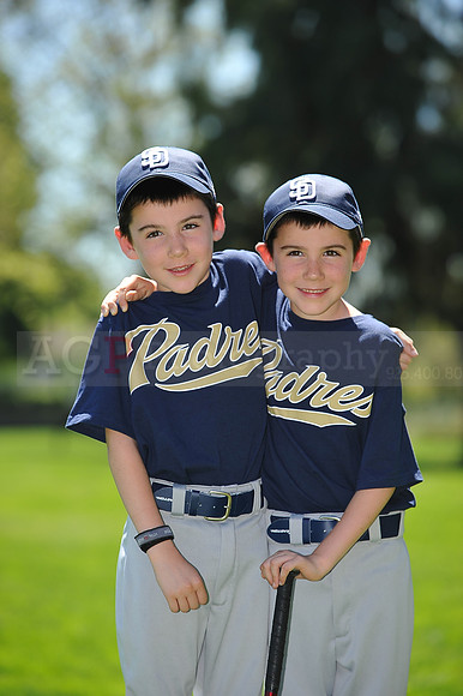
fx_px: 3863
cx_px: 232
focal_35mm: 200
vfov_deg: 10.3
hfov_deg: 6.9
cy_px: 348
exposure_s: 1/800
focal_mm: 200
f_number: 4.5
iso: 200
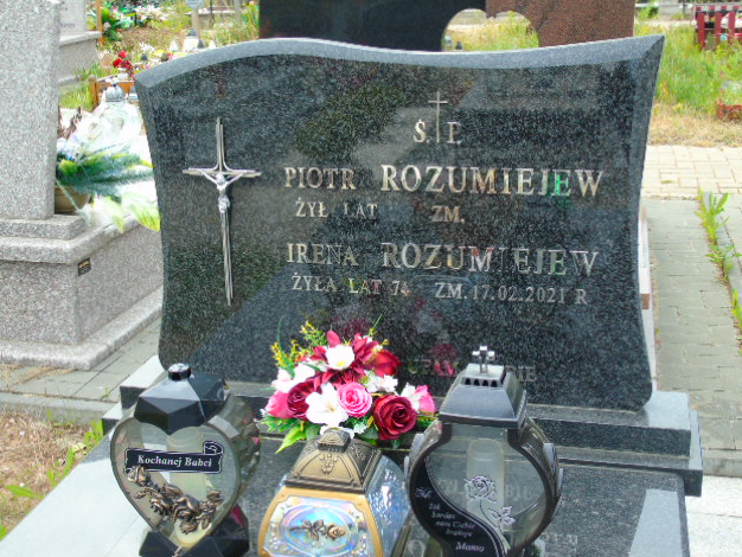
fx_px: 1008
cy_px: 278
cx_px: 367
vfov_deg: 30.9
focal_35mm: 47
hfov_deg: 40.4
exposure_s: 1/160
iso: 80
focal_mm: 8.2
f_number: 4.1
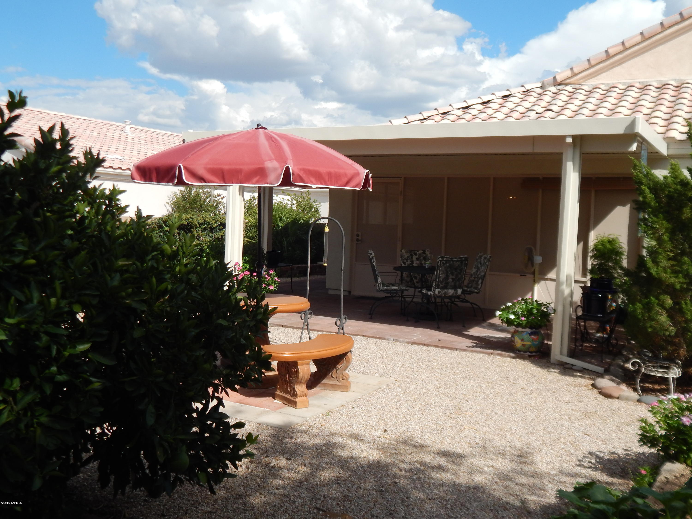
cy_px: 260
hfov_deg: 52.6
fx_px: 700
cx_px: 346
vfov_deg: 40.7
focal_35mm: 35
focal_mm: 6.1
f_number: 3.3
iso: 125
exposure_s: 1/1250
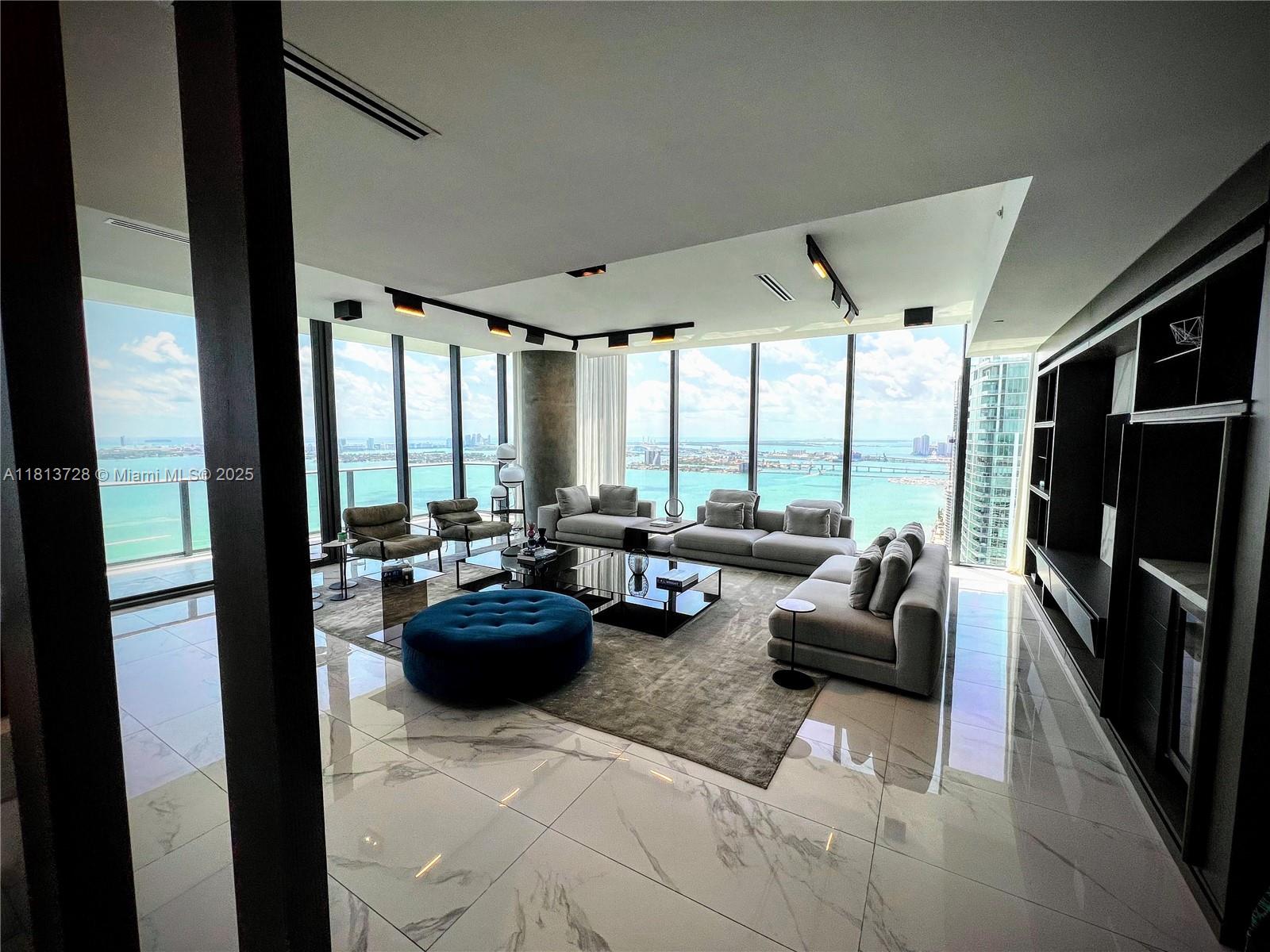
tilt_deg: -4.7
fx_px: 477
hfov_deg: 106.2
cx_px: 635
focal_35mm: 13
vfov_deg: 89.9
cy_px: 476
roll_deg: +0.3
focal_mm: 1.57
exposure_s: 1/943
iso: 32
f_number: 1.8
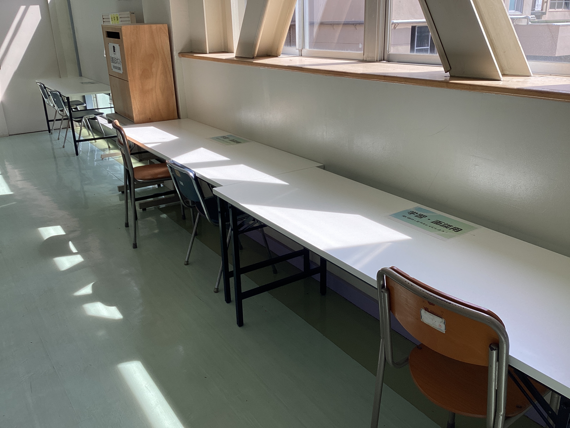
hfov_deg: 58.4
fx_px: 510
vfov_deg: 45.4
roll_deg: +1.7
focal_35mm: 31
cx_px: 285
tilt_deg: -21.0
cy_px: 214
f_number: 2.4
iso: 25
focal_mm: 3.3
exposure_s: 1/199
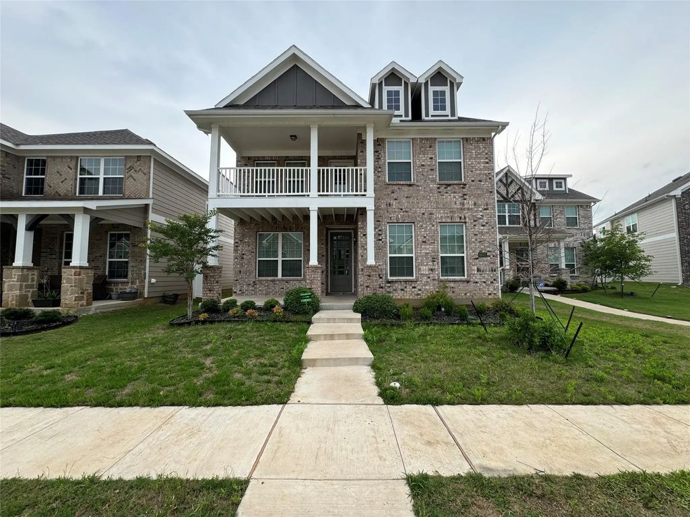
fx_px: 279
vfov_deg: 85.7
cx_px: 345
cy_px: 258
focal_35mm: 14
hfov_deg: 102.1
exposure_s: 1/304
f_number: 2.2
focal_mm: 2.22
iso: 40
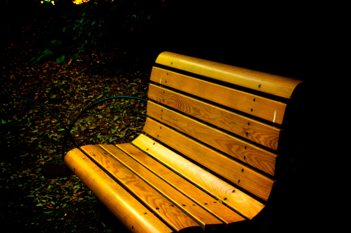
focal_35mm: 57
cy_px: 116
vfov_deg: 23.7
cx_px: 176
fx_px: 555
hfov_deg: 35.1
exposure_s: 1/20
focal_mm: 37.5
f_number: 9.5
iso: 400
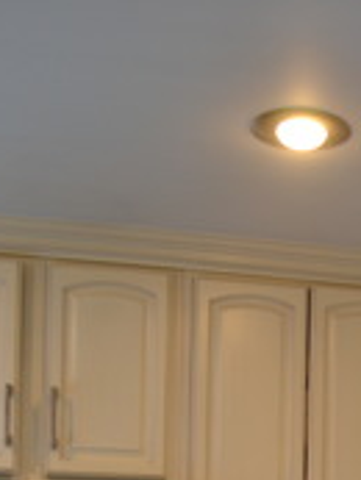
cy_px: 660
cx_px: 361
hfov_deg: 19.9
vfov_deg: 23.2
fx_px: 1000
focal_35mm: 72
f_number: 3.5
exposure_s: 1/60
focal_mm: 18
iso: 450
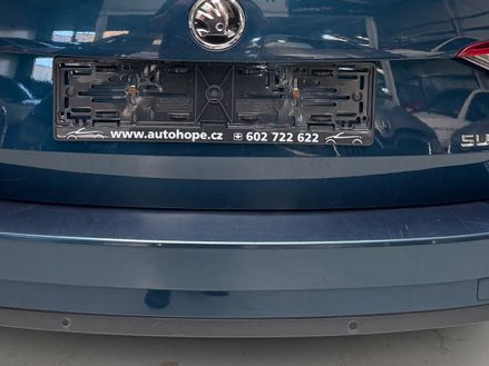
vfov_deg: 25.2
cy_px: 27
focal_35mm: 56
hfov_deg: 34.3
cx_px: 213
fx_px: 791
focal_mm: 6.76
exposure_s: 1/120
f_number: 1.78
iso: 200
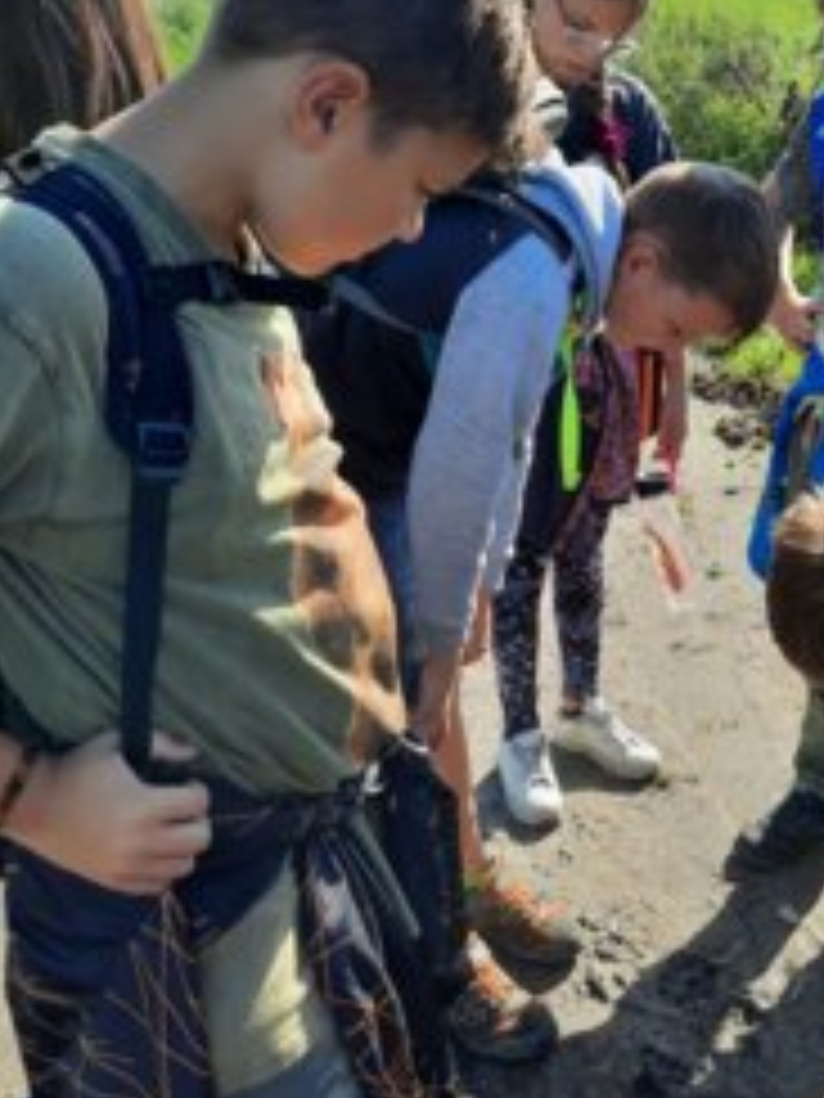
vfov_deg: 45.7
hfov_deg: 34.0
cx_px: 666
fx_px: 1301
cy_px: 603
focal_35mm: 41
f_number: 2
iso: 32
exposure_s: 1/480
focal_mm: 4.6
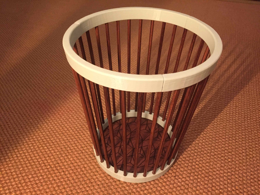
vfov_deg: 48.2
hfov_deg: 61.7
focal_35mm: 29
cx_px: 130
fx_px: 218
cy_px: 98
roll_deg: -1.8
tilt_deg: -40.6
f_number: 2.2
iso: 250
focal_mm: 4.15
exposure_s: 1/17
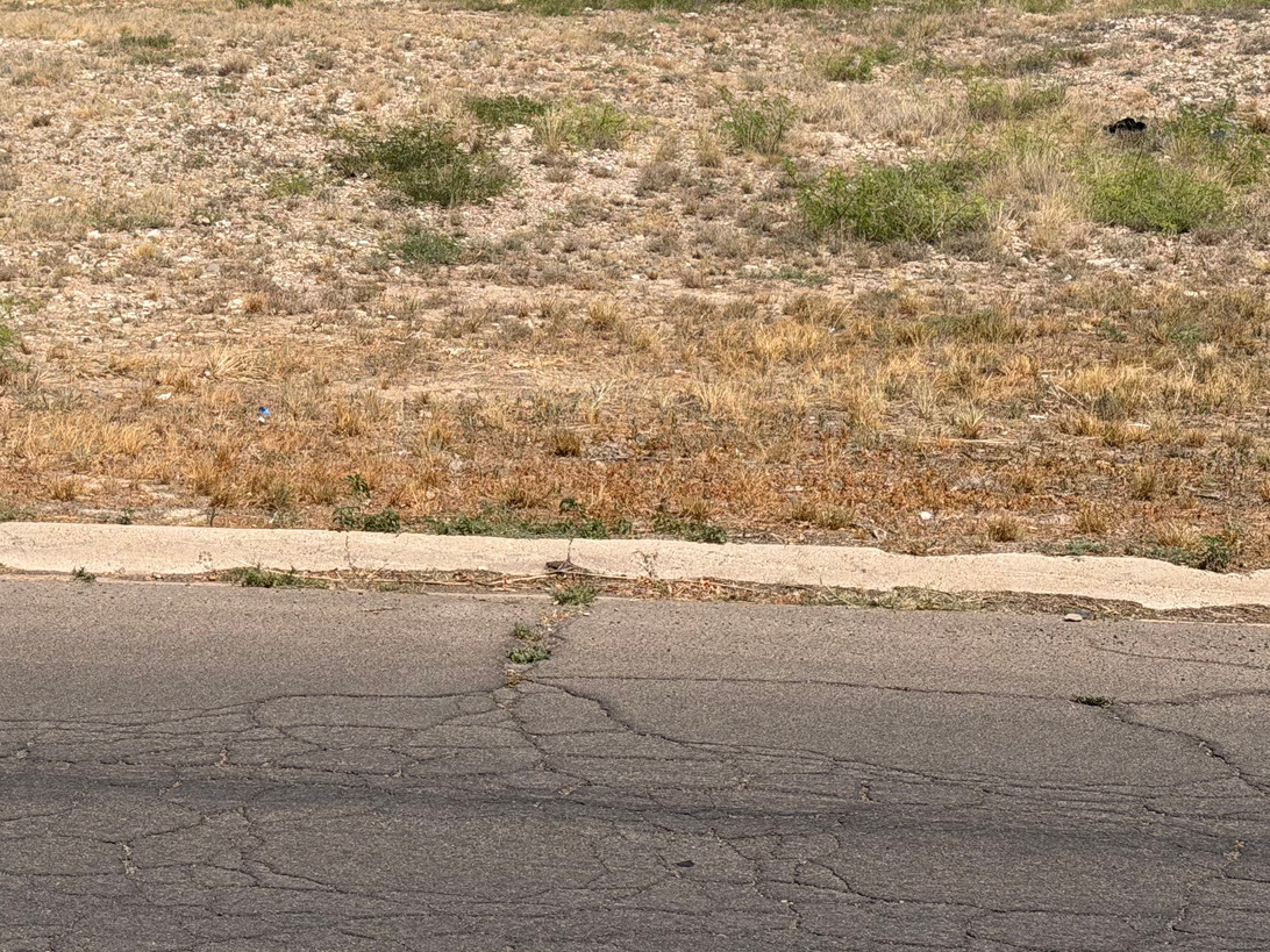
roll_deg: -0.3
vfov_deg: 16.3
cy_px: 159
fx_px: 3302
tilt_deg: -1.5
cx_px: 363
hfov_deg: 21.6
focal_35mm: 90
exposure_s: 1/7143
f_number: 1.78
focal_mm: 6.76
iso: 64
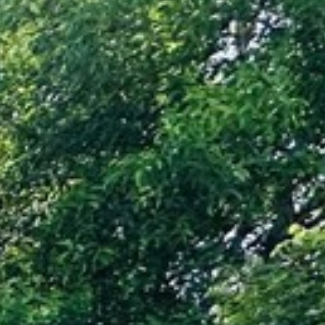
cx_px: -859
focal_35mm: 98
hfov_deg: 9.1
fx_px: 1041
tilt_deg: -16.6
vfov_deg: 13.8
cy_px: 731
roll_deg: -3.1
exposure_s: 1/1575
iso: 50
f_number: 2.2
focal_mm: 2.22
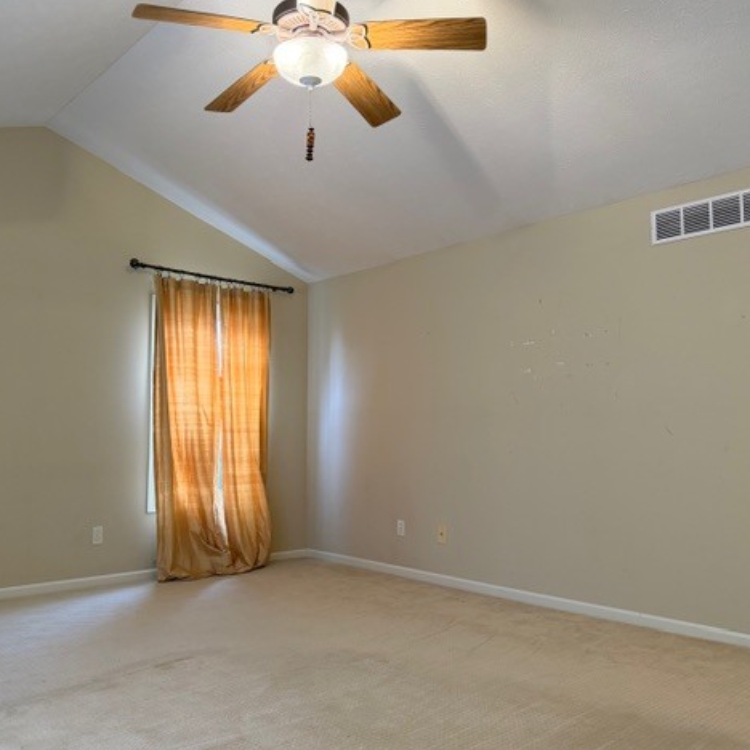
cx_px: 340
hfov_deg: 55.5
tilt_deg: +1.5
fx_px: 711
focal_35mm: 29
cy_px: 377
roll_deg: +0.3
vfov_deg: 55.6
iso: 250
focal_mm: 6.76
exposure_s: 1/60
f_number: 1.78
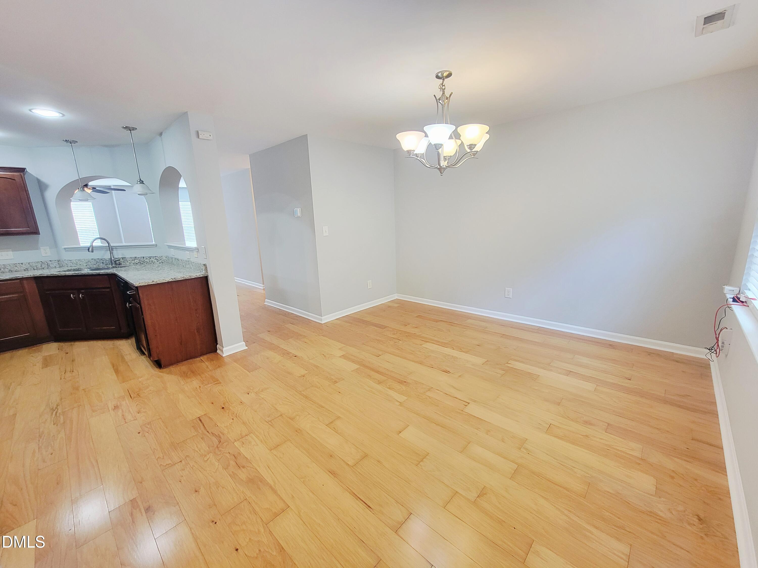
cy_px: 284
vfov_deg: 89.9
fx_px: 285
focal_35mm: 13
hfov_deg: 106.2
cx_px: 379
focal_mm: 2.2
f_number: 2.2
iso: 250
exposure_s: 1/60.2
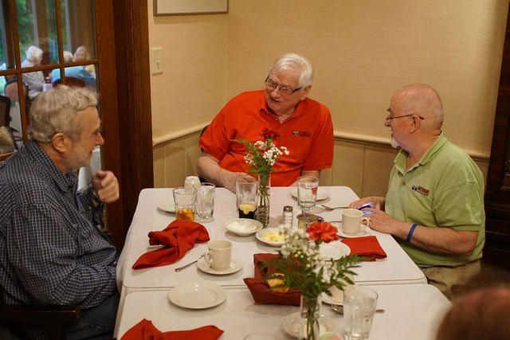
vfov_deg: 31.9
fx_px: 595
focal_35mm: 42
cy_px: 170
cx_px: 255
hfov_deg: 46.4
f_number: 2.8
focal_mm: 28
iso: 2500
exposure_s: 1/60
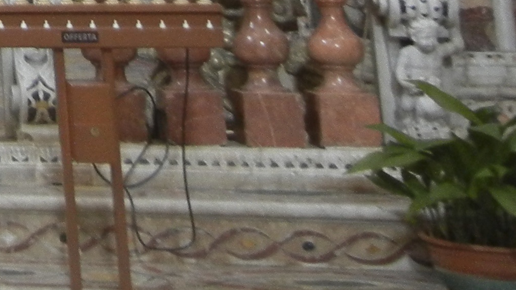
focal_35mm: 129
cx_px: -467
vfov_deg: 8.4
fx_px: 1765
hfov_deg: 14.3
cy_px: -457
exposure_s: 1/3.9
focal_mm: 5.4
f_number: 3.5
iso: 400
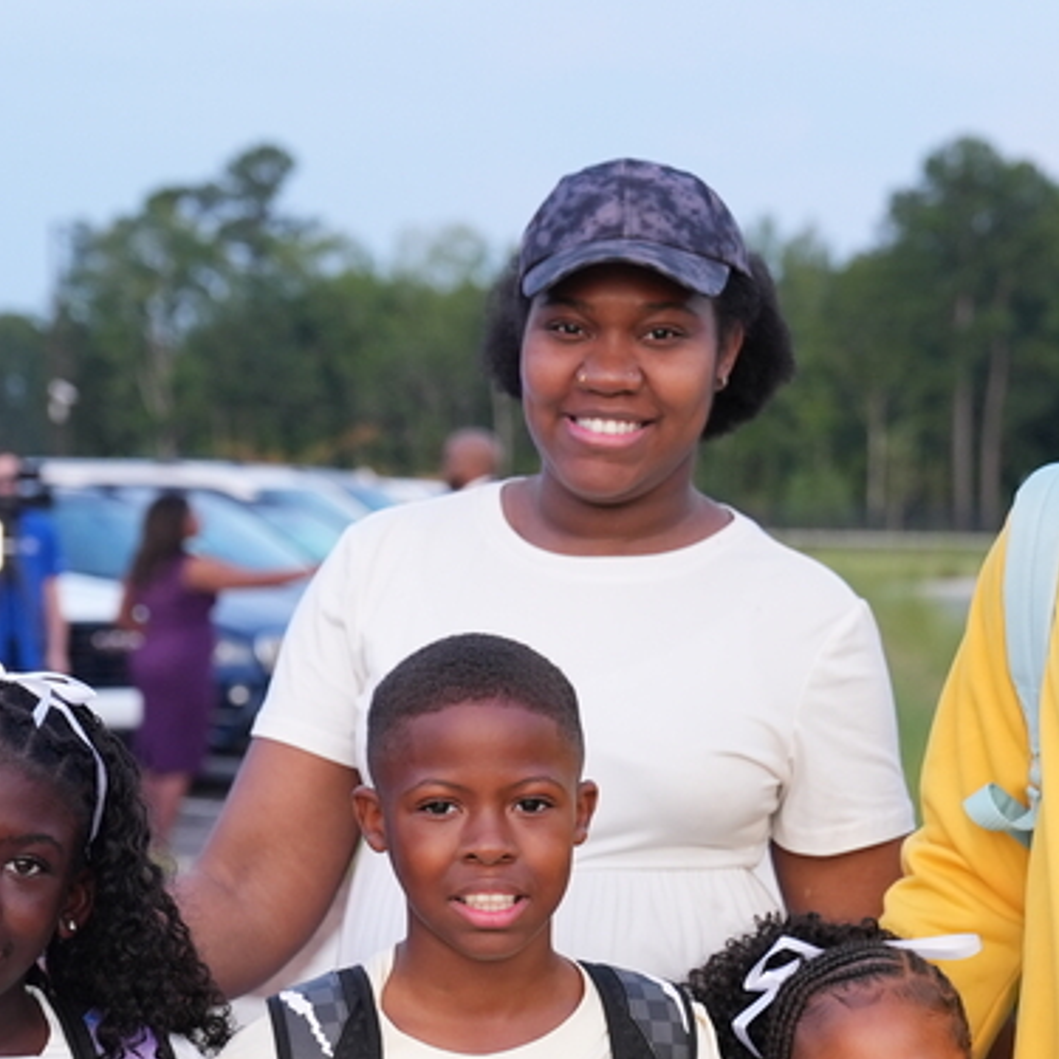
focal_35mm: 116
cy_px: 771
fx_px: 4015
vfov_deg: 15.0
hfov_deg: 15.0
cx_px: 717
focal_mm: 50
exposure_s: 1/125
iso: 1000
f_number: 3.5
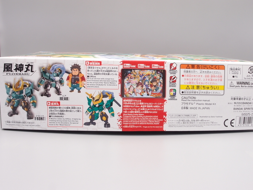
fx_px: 278
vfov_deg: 37.7
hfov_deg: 49.0
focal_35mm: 38
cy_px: 95
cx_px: 126
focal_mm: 8.16
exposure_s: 1/6
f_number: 8
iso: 100
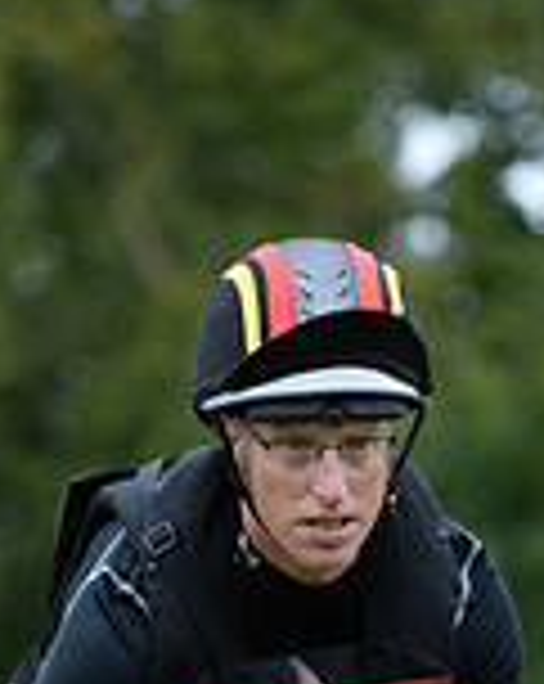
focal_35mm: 1039
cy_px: 1251
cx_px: 202
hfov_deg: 1.5
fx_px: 20974
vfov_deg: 1.9
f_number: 6.3
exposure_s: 1/1000
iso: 1000
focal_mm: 290
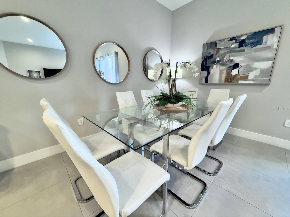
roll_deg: +0.4
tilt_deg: -12.0
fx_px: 117
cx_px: 145
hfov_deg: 102.1
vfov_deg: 85.7
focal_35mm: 14
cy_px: 108
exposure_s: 1/120
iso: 400
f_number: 2.2
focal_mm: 2.22
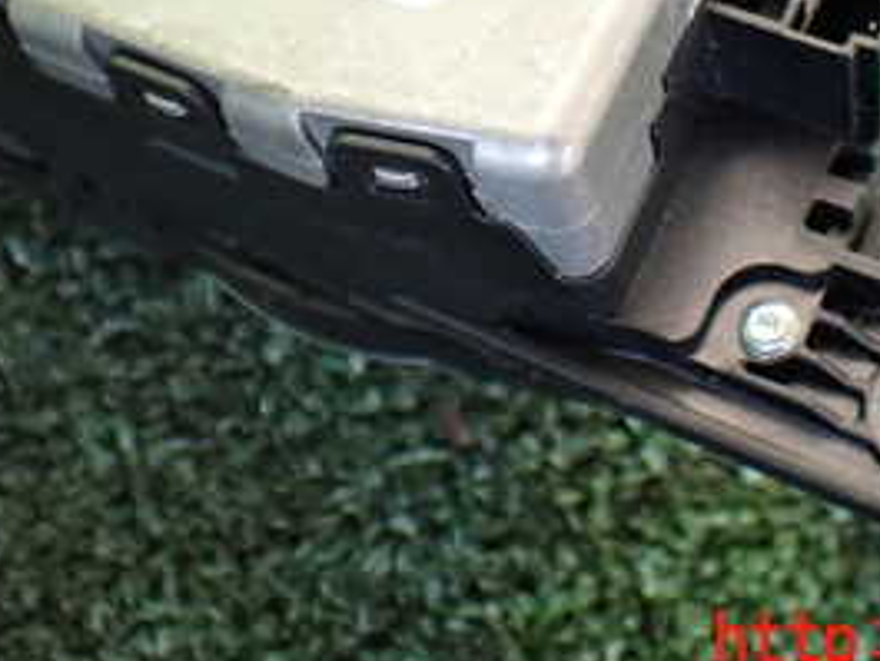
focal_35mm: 68
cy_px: -63
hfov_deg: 28.5
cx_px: 468
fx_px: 1729
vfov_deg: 20.6
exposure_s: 1/125
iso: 200
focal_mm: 5.4
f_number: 2.3
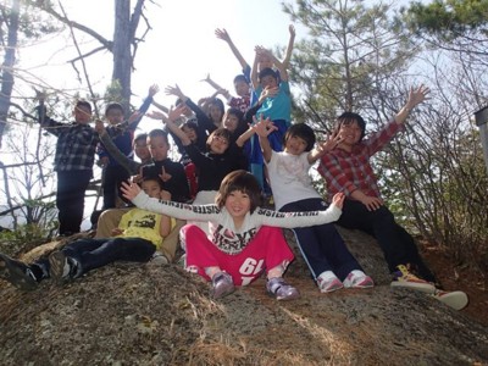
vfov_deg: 54.9
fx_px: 352
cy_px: 183
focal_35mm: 25
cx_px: 244
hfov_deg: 69.4
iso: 100
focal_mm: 4.5
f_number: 2.8
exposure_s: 1/640
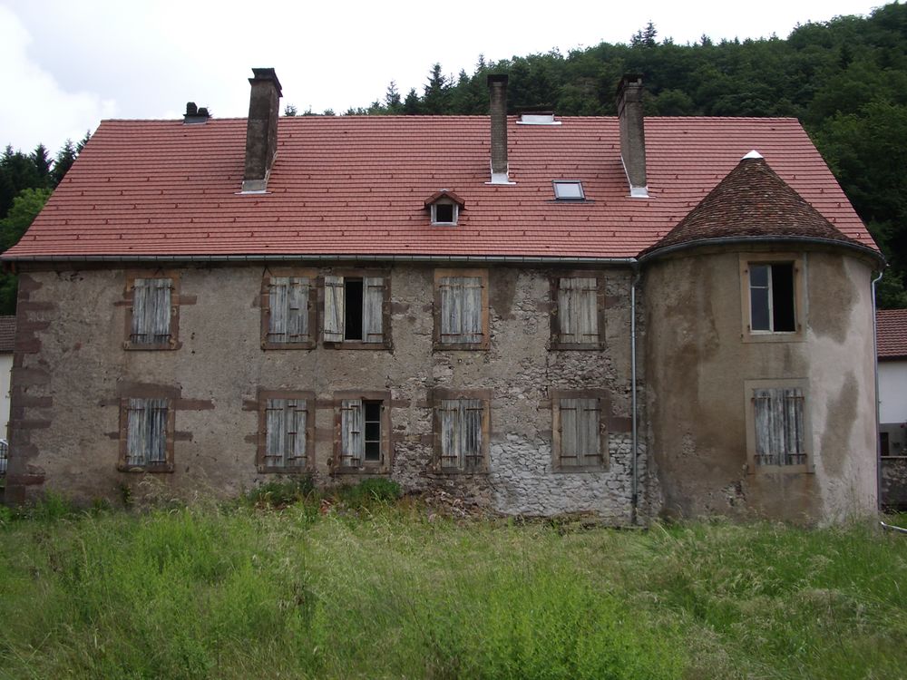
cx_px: 454
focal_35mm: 35
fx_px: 917
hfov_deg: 52.6
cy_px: 340
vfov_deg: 40.7
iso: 80
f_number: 4.3
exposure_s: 1/400
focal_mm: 5.8
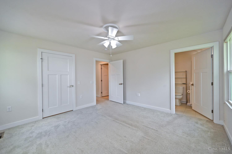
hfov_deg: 104.3
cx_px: 116
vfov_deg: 81.2
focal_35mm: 14
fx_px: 90
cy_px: 77
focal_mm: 14
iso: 200
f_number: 4
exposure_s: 1/60
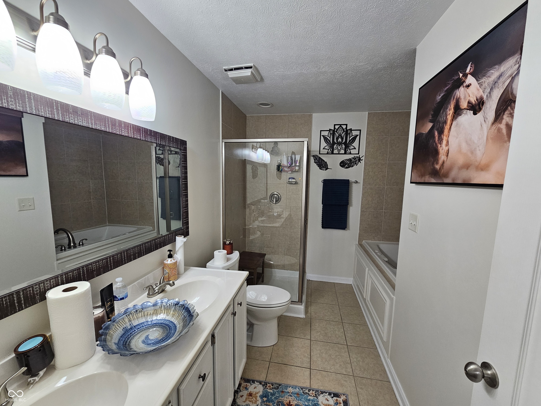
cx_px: 270
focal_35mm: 13
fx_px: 203
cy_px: 203
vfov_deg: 89.9
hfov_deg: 106.2
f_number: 2.2
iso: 125
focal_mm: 2.2
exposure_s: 1/60
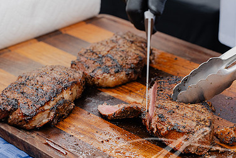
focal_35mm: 108
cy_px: 92
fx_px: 708
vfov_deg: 12.7
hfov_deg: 18.8
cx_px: 174
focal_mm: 70
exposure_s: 1/250
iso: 640
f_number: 5.6
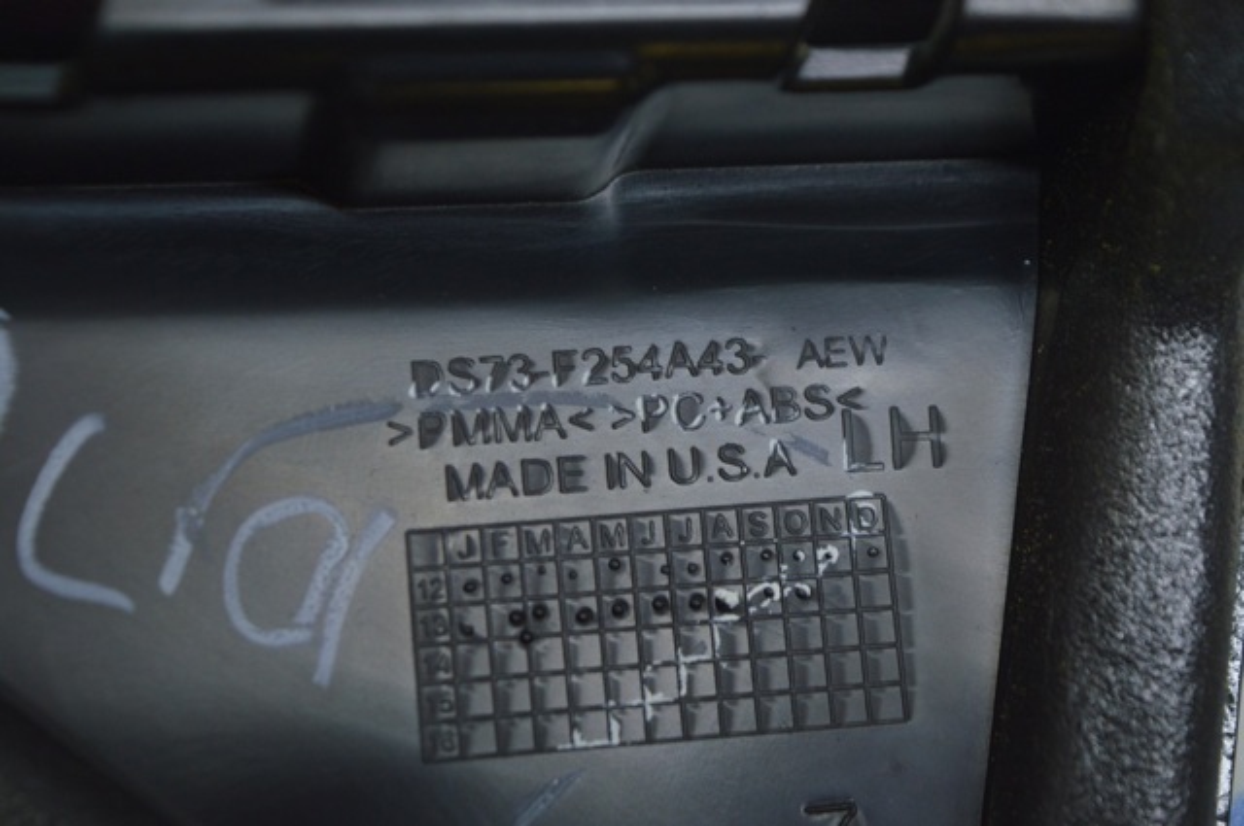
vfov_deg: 16.5
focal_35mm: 82
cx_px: 622
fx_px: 2847
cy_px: 413
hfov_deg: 24.6
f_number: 5.6
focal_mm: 55
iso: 400
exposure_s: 1/60
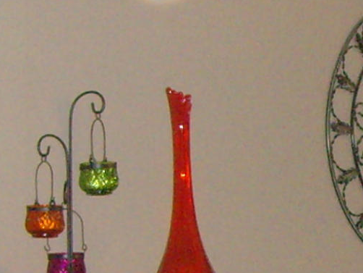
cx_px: 344
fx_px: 2172
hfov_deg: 9.5
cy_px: 391
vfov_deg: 7.1
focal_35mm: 207
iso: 320
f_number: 3.5
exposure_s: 1/45
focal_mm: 6.6
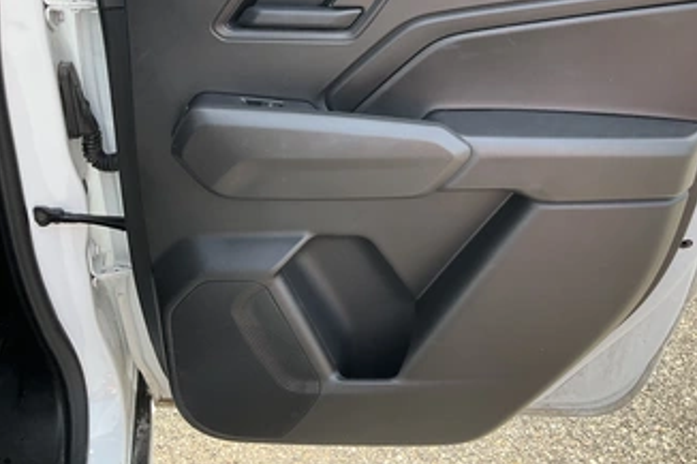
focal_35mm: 37
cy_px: 145
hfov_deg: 51.6
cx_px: 411
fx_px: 716
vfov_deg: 35.5
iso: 25
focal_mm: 3
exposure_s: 1/180
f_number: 1.8
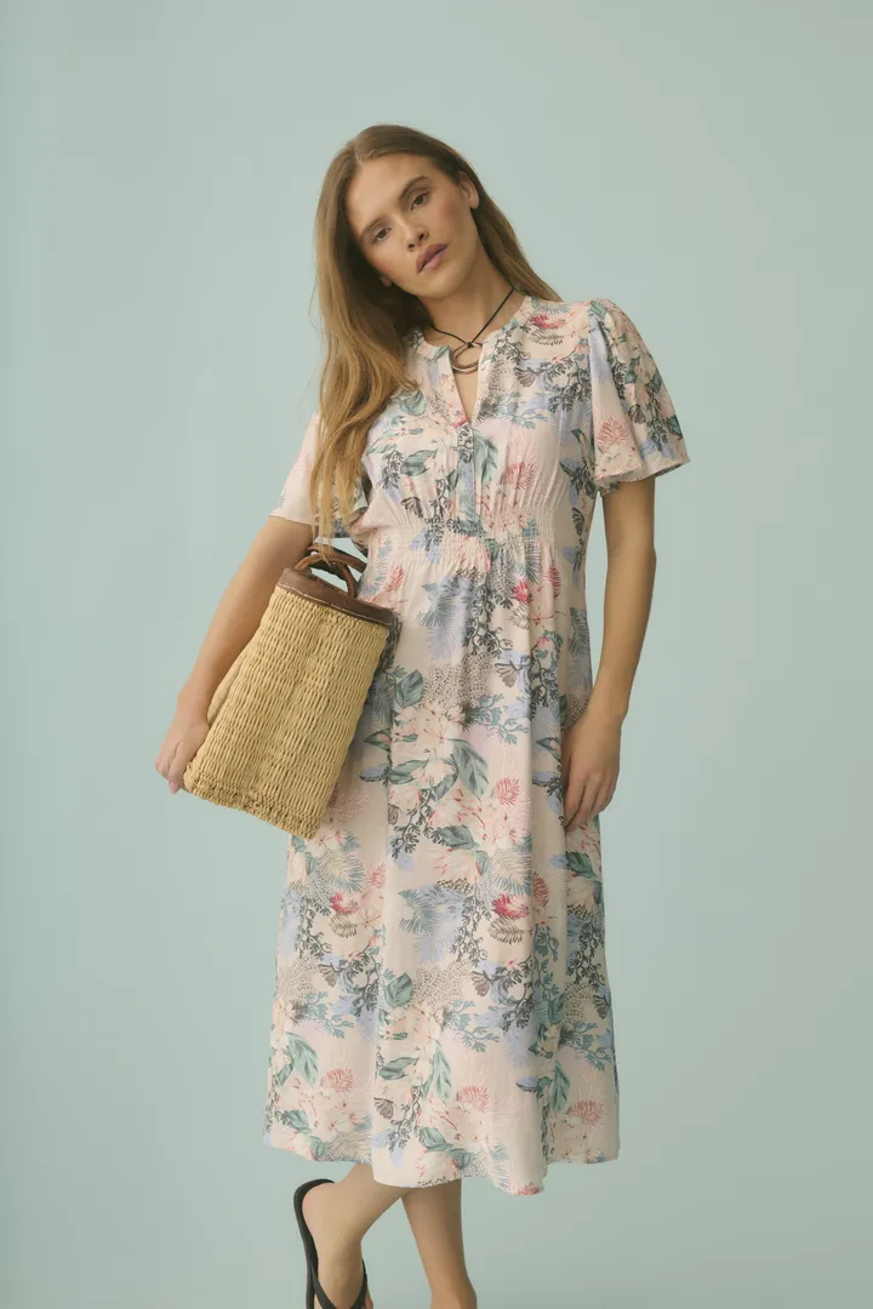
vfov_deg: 39.6
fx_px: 1819
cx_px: 436
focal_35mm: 50
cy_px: 654
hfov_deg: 27.0
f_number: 3.5
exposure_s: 1/200
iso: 100
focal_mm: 50
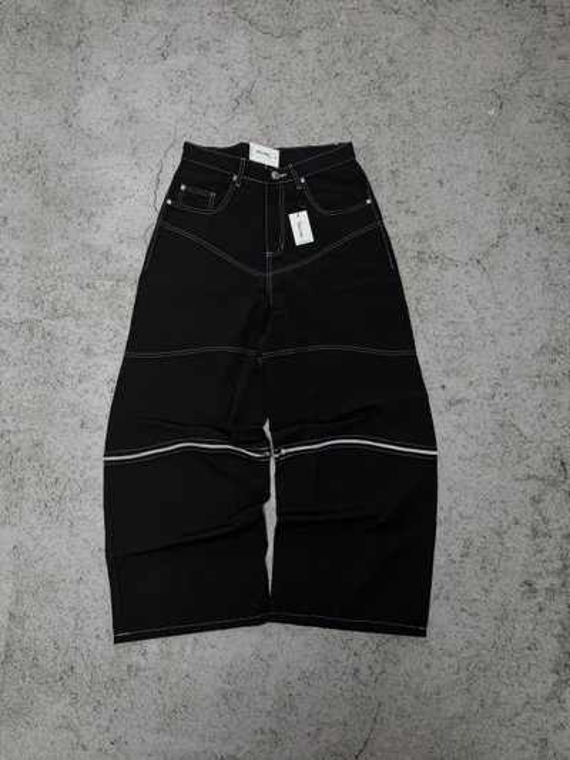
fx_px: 527
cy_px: 380
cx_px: 285
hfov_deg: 56.8
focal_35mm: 24
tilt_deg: -80.5
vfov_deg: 71.6
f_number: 1.78
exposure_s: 1/121
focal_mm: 6.76
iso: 80
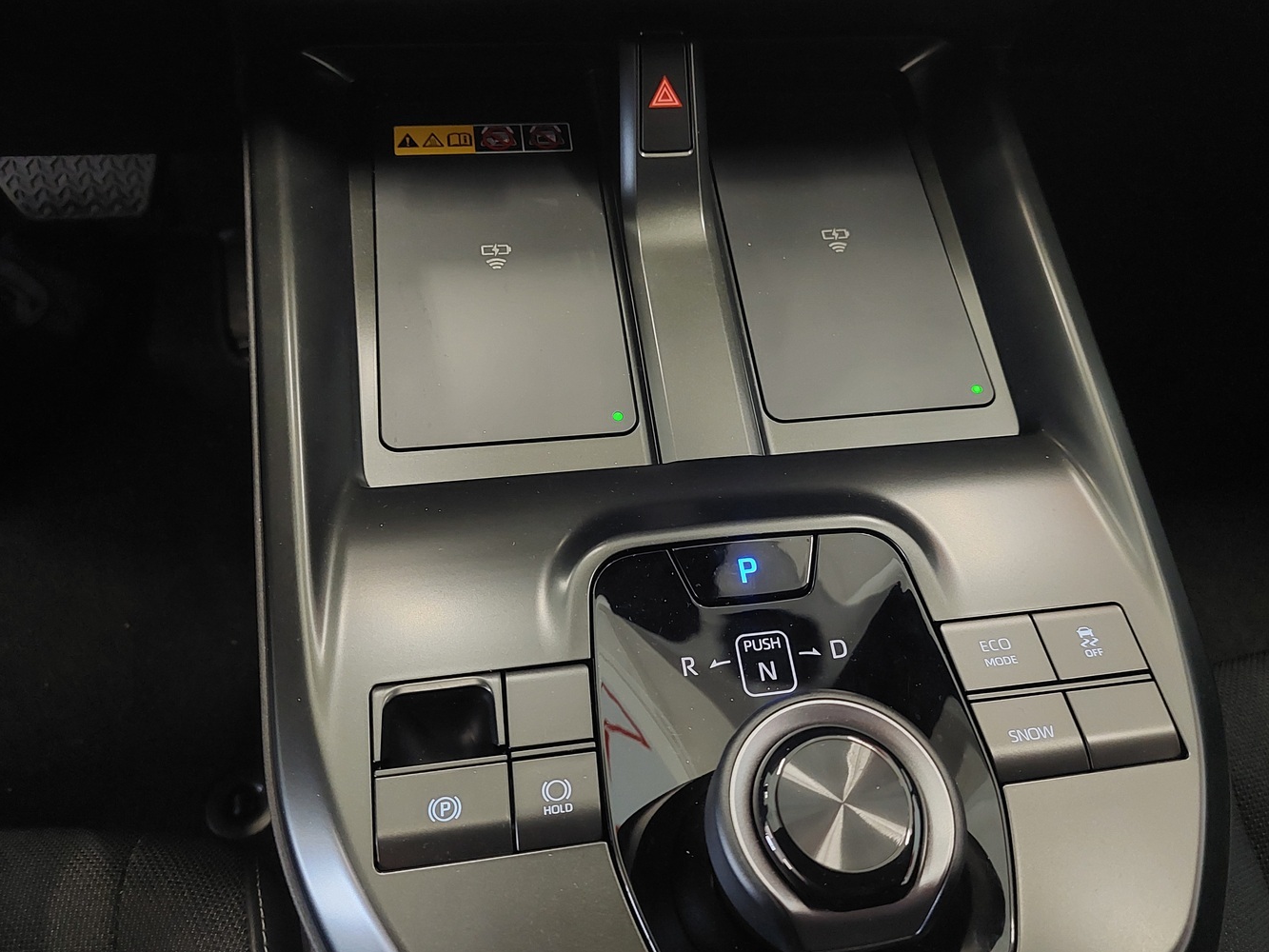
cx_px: 645
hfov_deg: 65.3
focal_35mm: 27
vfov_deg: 51.4
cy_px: 459
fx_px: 990
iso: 800
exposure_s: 1/25
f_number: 1.8
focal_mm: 5.23
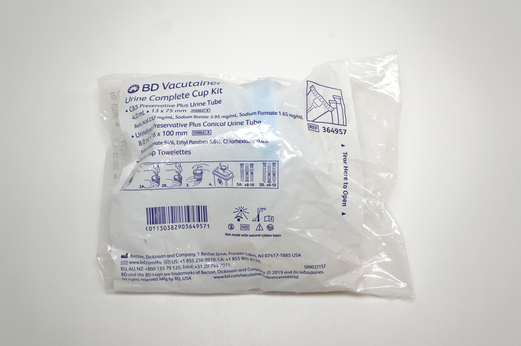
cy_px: 173
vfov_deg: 35.4
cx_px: 260
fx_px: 542
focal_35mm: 38
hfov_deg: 51.3
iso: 400
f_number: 5.6
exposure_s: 1/125
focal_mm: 25
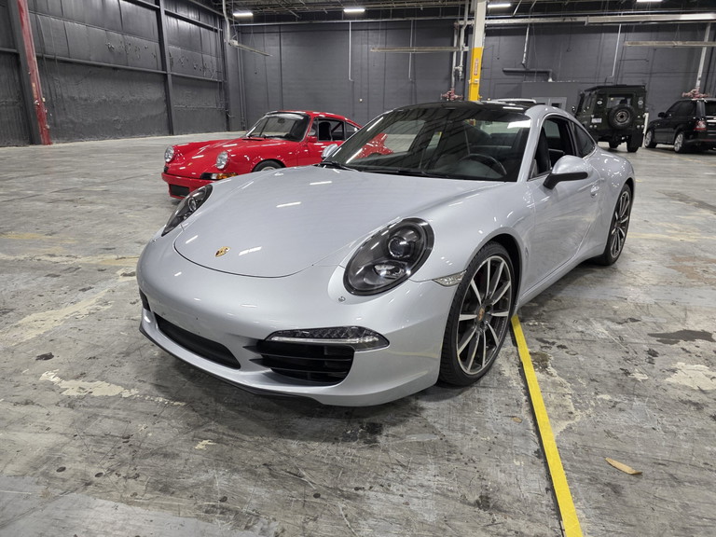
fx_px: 476
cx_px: 358
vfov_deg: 58.9
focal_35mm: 23
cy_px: 268
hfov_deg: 73.9
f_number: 1.7
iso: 250
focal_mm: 6.3
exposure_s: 1/120
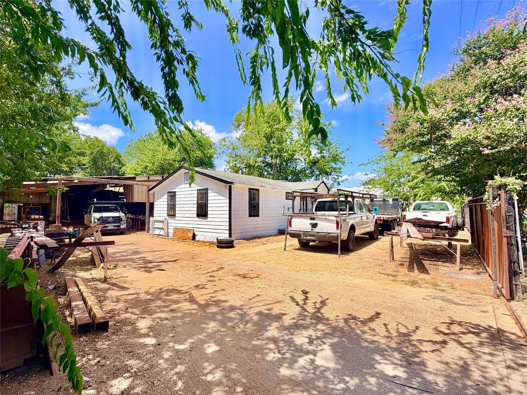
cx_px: 264
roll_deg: -0.2
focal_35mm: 14
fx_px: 213
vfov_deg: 85.7
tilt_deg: +2.9
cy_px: 198
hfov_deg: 102.1
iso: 25
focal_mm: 2.22
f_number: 2.2
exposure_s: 1/770
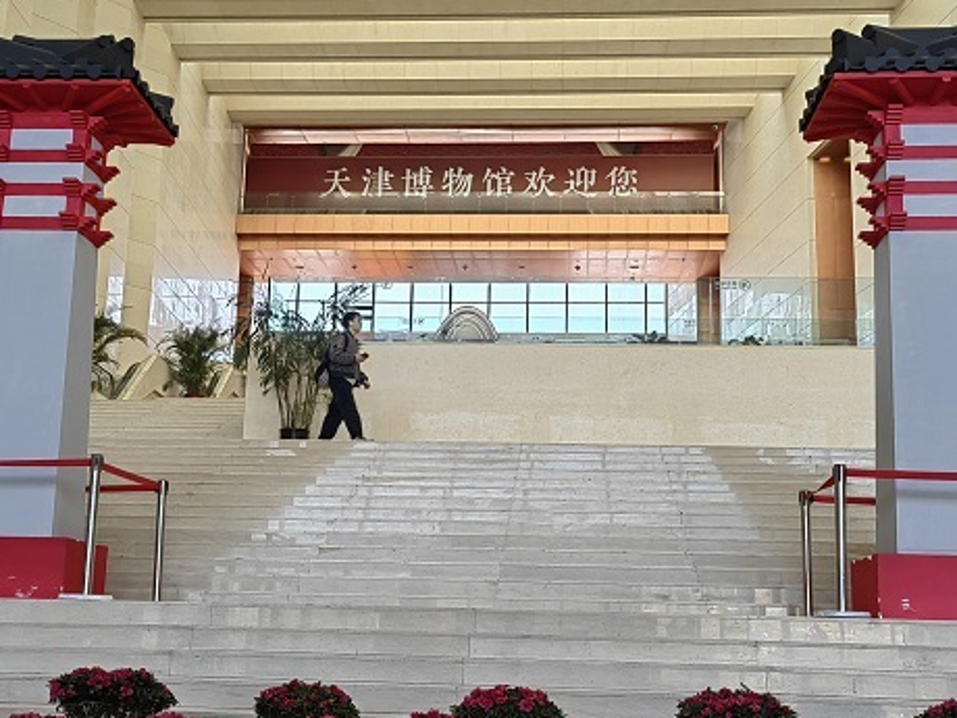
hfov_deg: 40.4
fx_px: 1299
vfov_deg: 30.9
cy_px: 343
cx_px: 470
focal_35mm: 47
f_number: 1.8
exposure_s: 1/423
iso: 50
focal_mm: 5.54
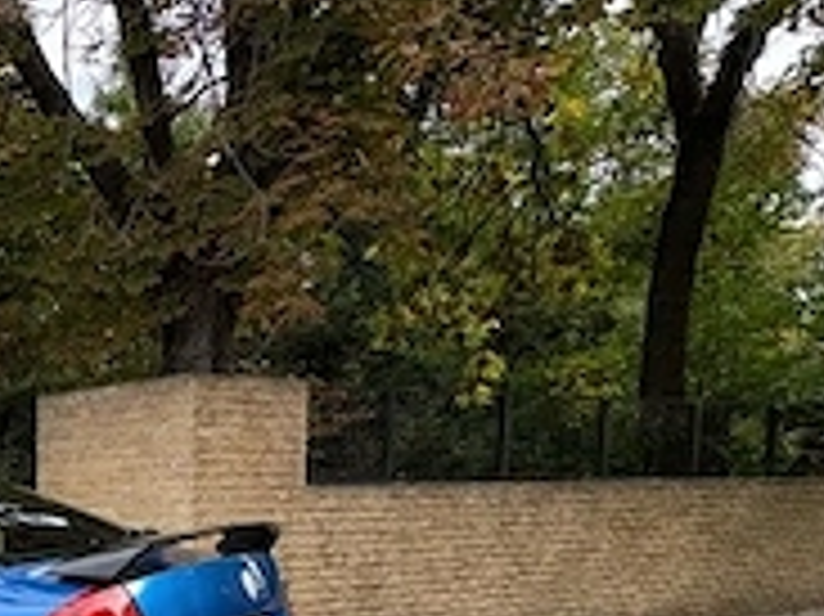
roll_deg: +2.4
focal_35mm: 46
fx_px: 1094
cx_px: -396
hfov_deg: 28.2
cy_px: 634
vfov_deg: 29.2
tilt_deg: -4.4
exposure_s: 1/482
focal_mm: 2.22
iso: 64
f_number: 2.2
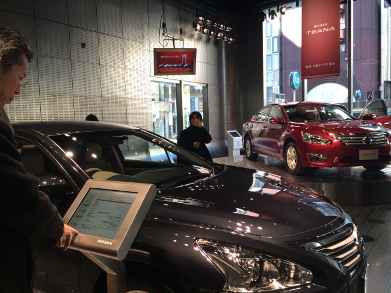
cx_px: 196
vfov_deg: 46.8
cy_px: 146
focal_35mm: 30
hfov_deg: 60.0
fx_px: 339
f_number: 2.2
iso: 64
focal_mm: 4.12
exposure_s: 1/120
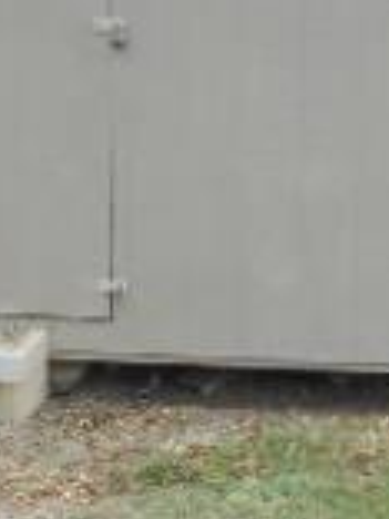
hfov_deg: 13.8
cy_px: 123
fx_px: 1603
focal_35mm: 107
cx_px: 120
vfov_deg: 18.3
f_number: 3.2
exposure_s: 1/125
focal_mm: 4.6
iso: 80
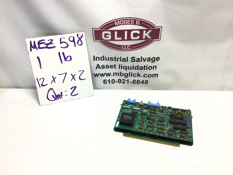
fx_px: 209
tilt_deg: -36.1
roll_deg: +0.8
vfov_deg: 45.4
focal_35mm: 31
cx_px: 116
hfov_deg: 58.4
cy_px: 88
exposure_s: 1/120
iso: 25
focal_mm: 3.3
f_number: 2.4
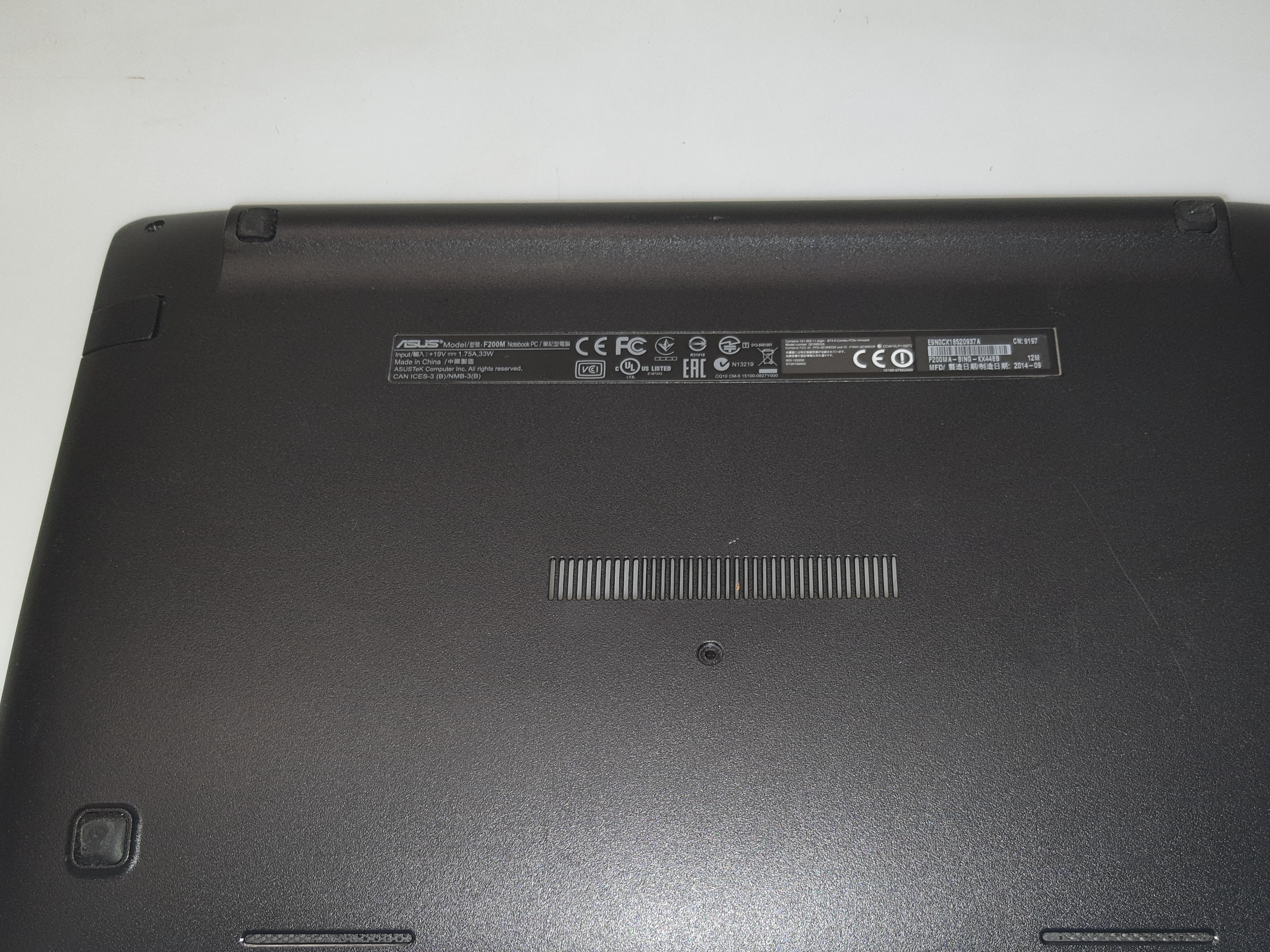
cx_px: 715
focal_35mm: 35
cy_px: 627
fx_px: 1284
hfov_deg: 52.5
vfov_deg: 40.2
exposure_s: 1/50
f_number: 1.7
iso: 64
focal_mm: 4.32
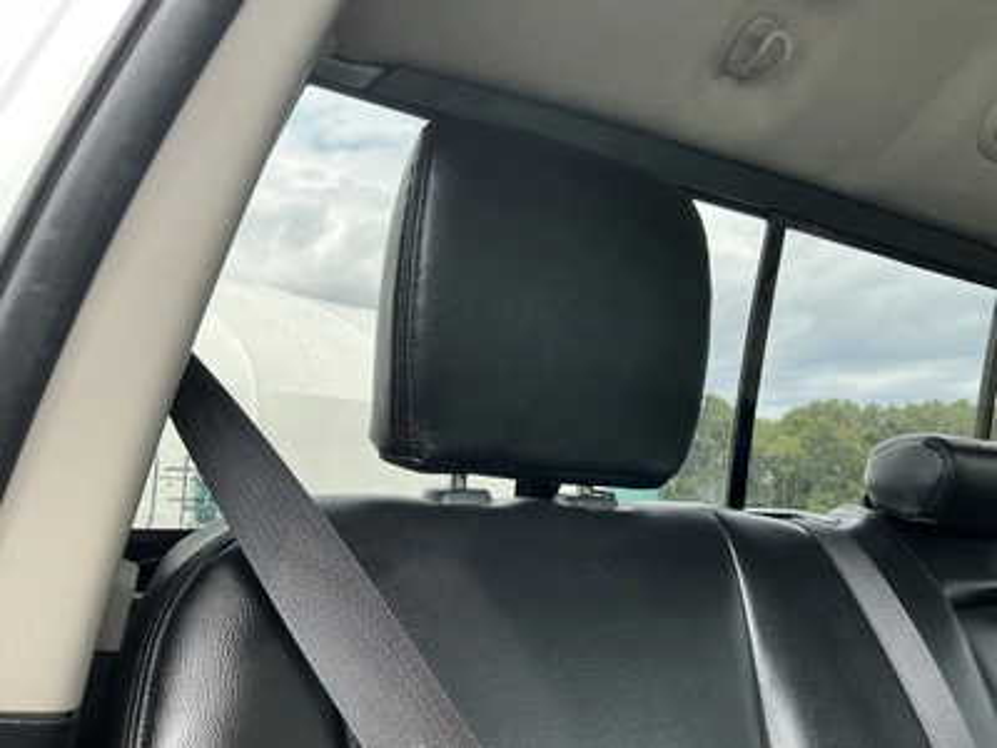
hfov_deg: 63.4
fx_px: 806
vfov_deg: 49.7
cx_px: 498
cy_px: 374
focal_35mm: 28
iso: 20
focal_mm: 3
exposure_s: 1/192
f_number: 1.8
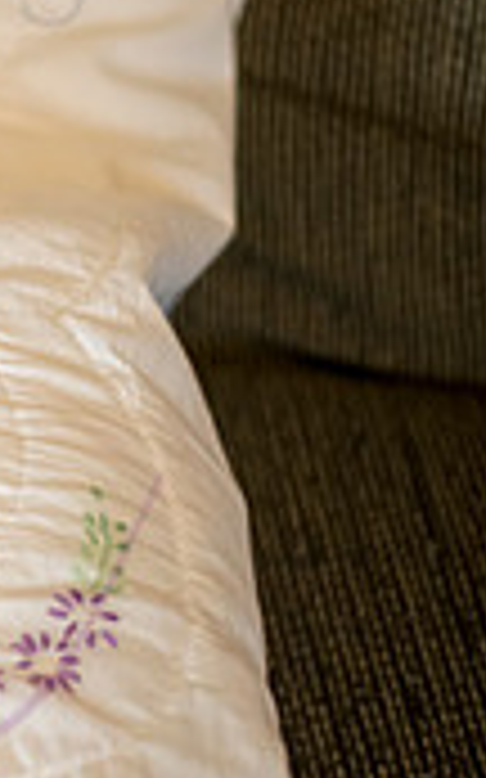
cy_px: 191
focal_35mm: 171
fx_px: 3627
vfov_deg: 12.2
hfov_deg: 7.1
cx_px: -738
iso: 800
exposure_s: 1/100
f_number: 2.2
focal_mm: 50
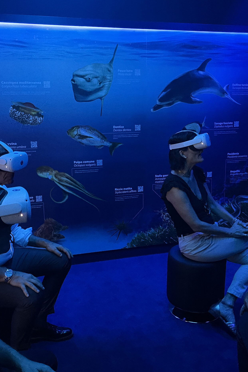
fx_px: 382
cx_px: 141
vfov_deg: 51.9
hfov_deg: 35.9
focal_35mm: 37
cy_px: 184
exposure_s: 1/28
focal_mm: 5.1
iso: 800
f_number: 1.6
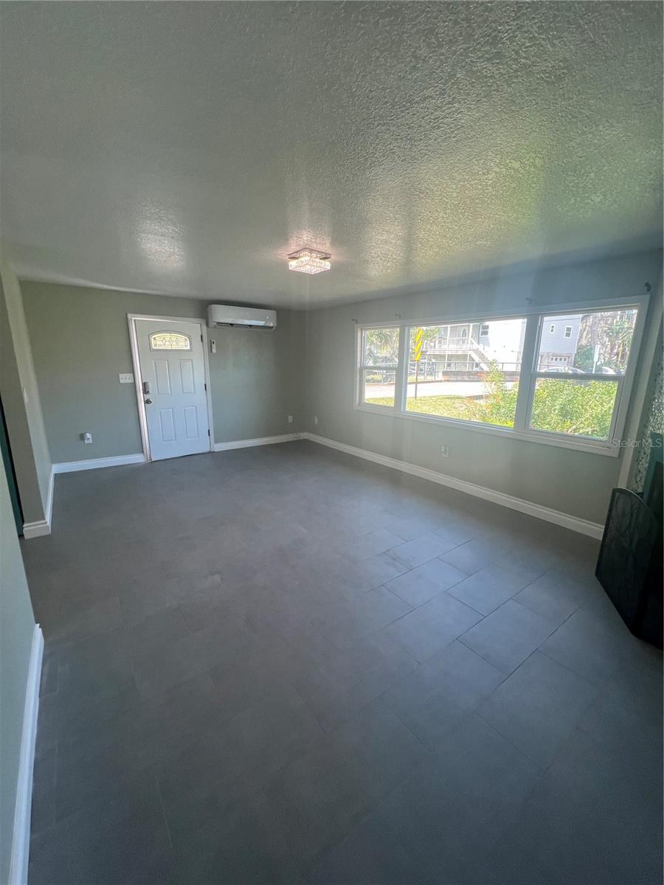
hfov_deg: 89.9
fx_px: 332
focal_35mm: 13
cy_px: 442
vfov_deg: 106.2
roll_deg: -1.3
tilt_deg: -11.4
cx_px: 332
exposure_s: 1/99
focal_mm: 1.57
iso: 50
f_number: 1.8
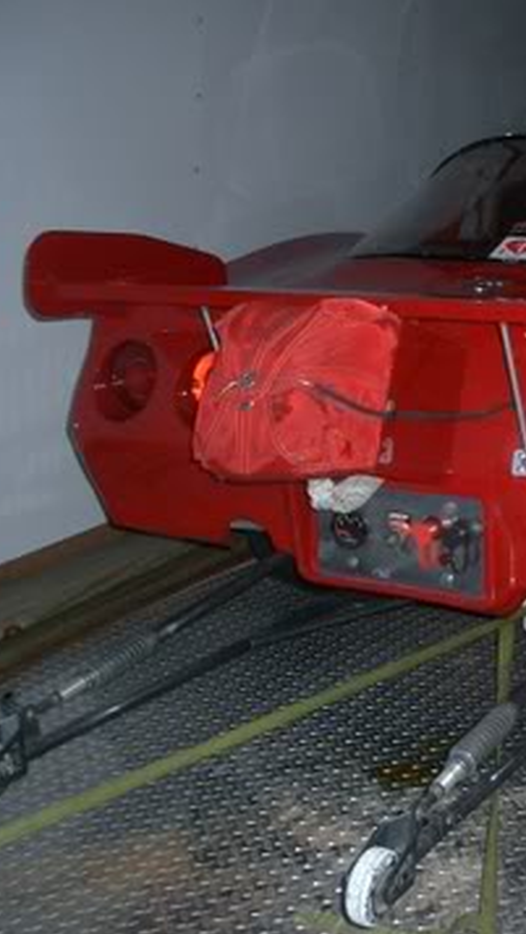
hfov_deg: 22.3
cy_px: 470
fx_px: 1288
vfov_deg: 39.9
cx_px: 510
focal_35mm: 52
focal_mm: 5.8
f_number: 2.6
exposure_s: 1/40
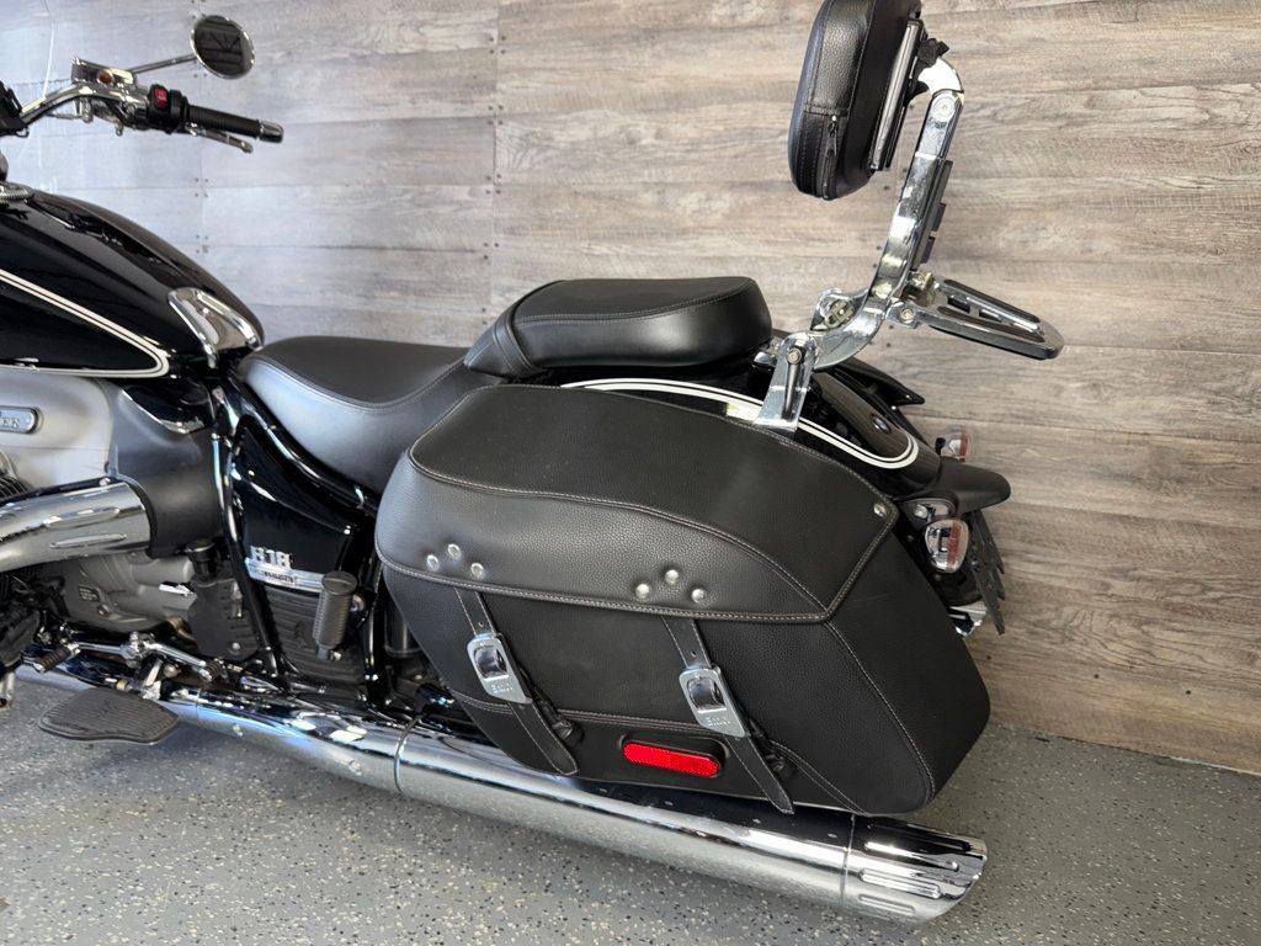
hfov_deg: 71.6
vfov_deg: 56.8
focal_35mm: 24
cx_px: 630
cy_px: 473
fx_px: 874
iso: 50
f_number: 1.78
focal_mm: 6.76
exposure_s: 1/28
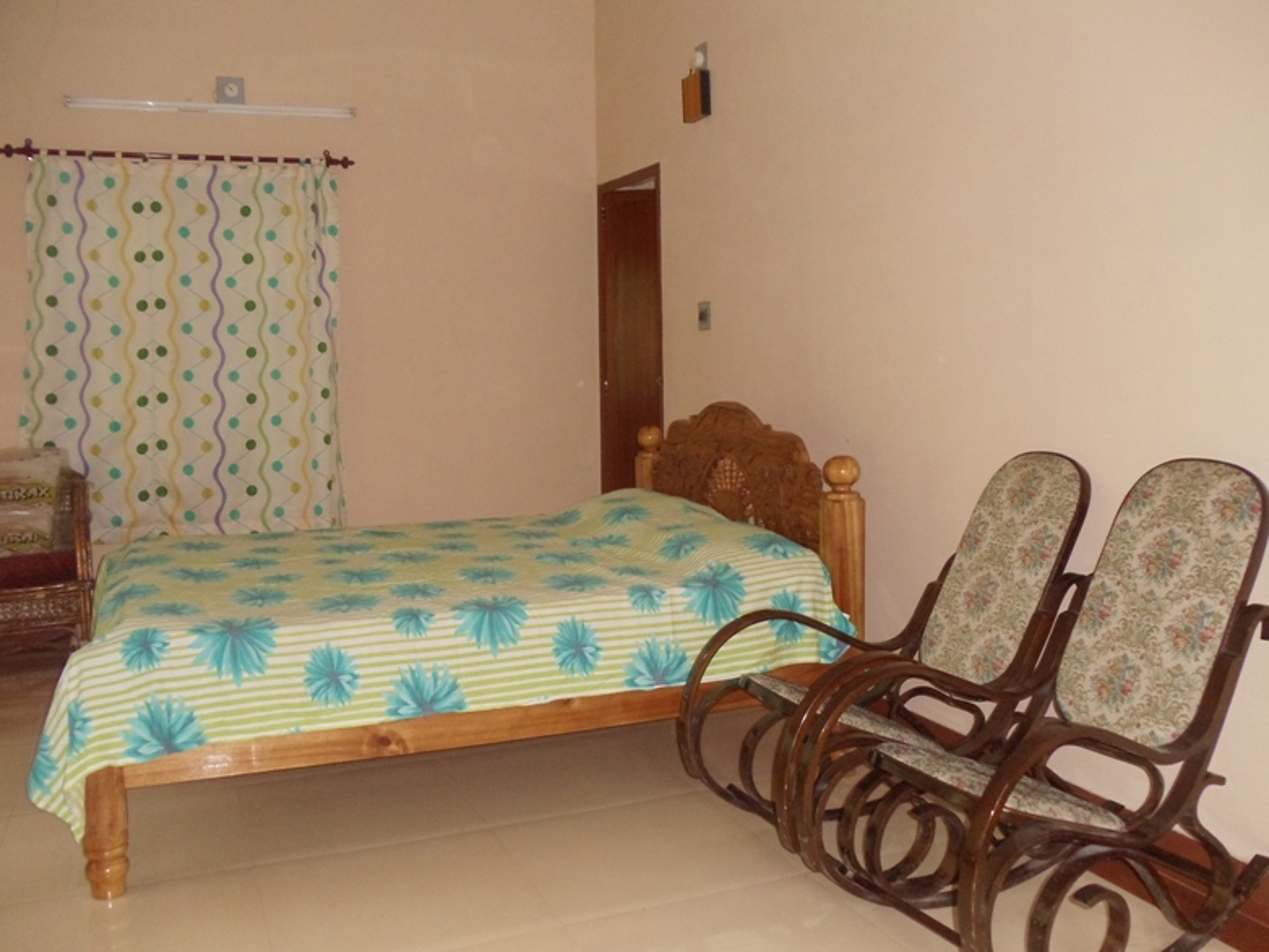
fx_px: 1650
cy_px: 478
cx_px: 626
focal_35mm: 45
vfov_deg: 32.2
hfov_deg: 42.1
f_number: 3.5
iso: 400
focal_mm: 6
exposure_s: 1/8
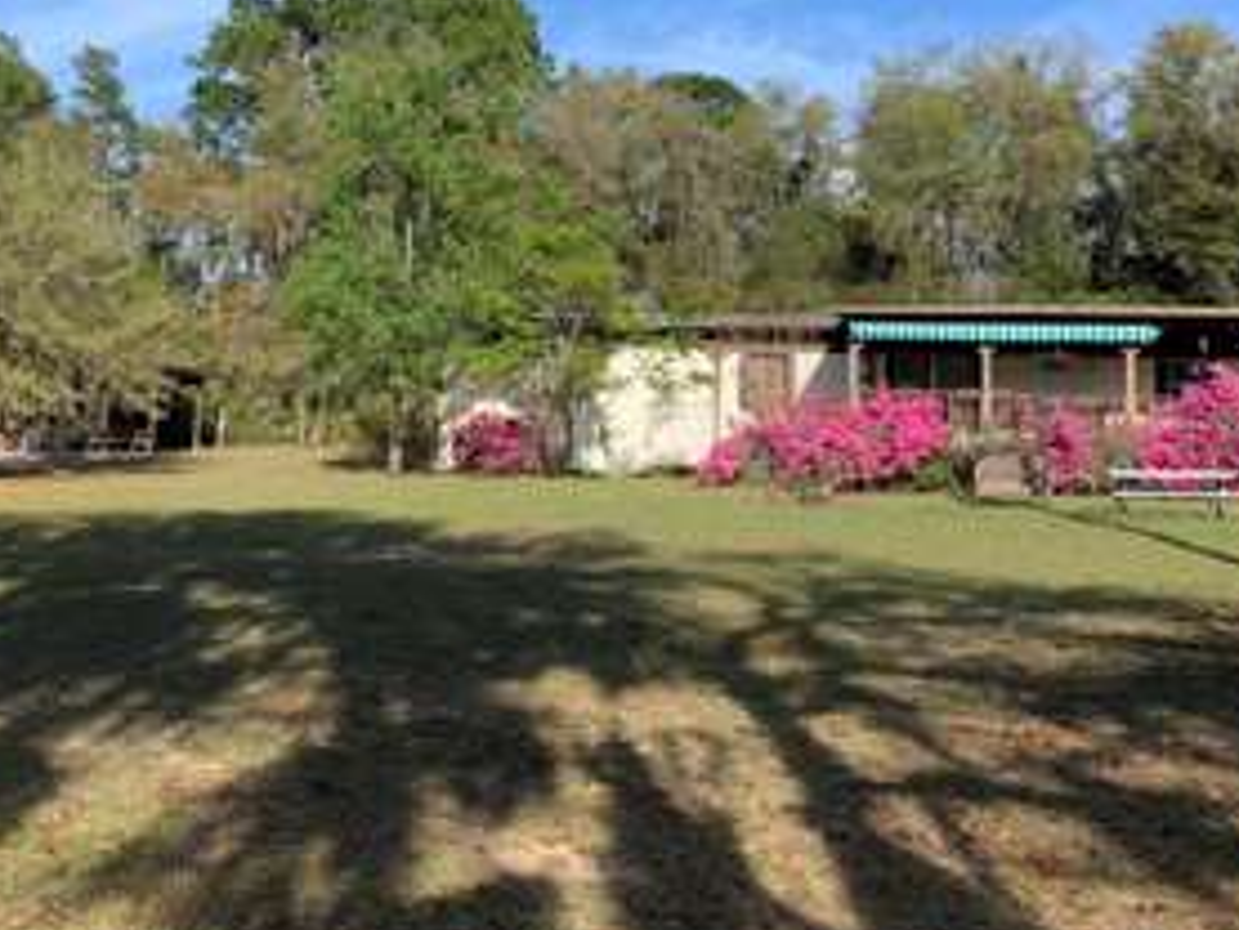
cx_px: 376
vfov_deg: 31.9
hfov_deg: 41.3
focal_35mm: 45
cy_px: 300
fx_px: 1611
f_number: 1.8
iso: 25
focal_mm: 4.25
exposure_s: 1/1513
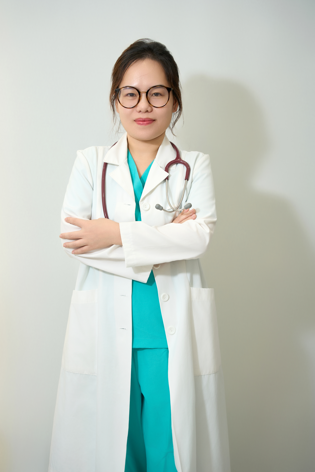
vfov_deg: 33.2
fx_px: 793
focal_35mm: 60
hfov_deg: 22.5
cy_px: 236
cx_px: 158
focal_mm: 60.4
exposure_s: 1/160
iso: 320
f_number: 2.8
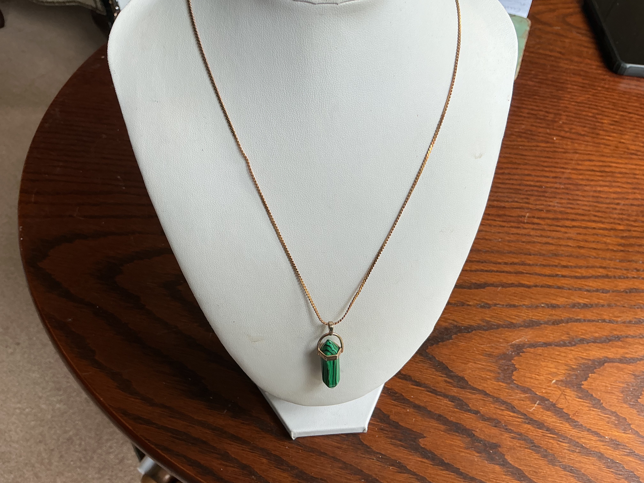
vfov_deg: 48.2
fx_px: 540
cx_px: 322
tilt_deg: -49.5
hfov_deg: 61.7
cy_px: 242
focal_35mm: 29
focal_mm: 3
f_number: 1.8
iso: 16
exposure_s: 1/108
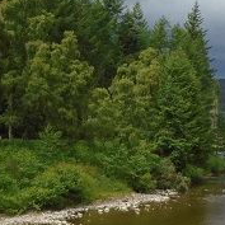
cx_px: 285
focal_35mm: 105
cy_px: 120
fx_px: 772
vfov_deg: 16.6
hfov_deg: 15.8
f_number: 4.1
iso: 100
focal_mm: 7.4
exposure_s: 1/640
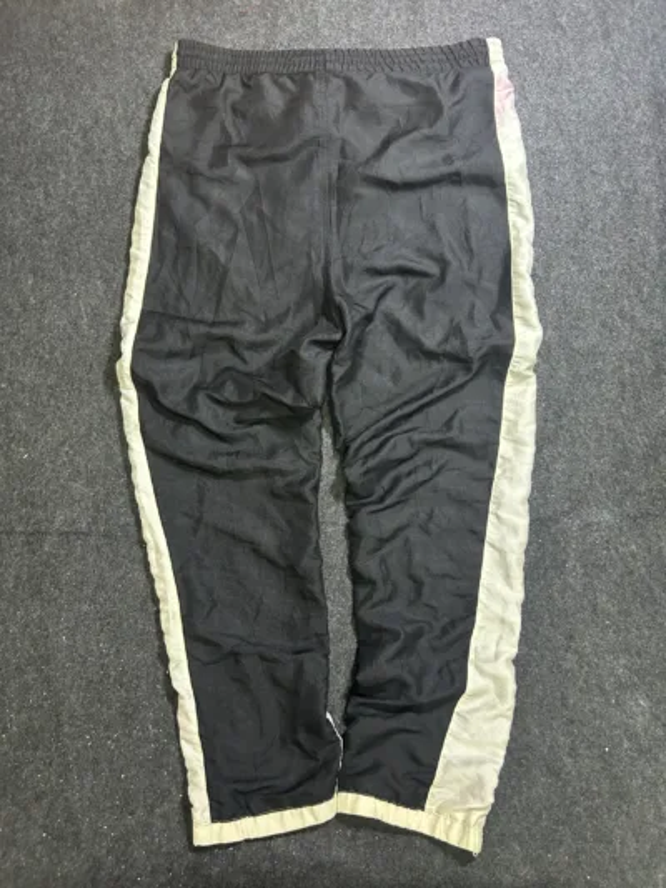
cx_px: 333
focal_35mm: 26
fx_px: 667
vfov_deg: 67.3
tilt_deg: -59.8
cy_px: 444
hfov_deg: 53.1
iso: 500
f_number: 1.5
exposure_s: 1/50
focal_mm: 5.7
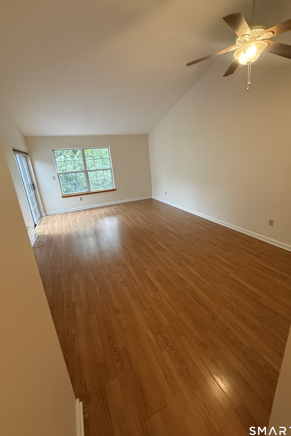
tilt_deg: -17.2
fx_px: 182
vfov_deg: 100.4
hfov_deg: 77.3
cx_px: 149
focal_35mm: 15
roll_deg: +4.8
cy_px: 215
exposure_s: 1/60
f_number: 2.2
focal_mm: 2.22
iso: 400
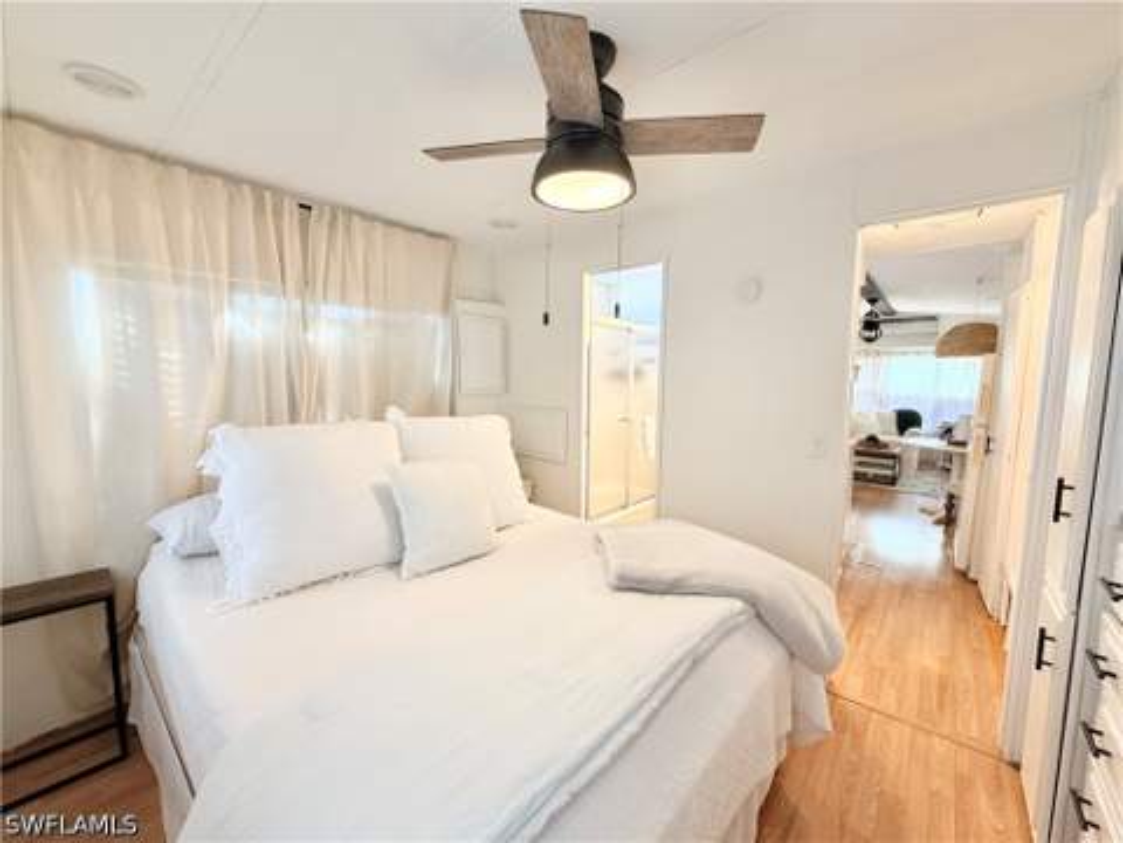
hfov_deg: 102.1
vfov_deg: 85.7
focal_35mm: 14
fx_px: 454
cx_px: 562
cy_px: 422
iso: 250
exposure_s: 1/60
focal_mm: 2.22
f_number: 2.2
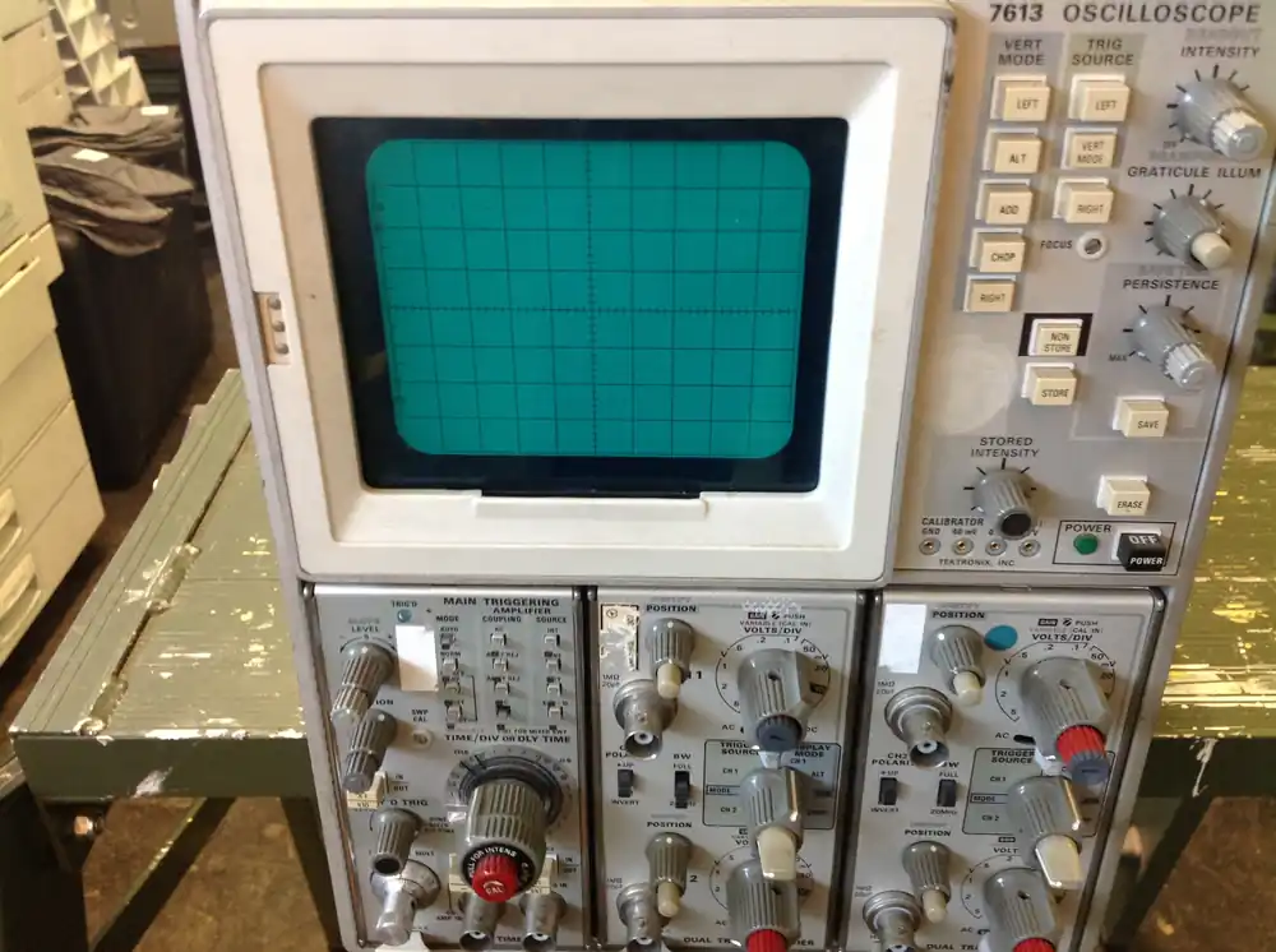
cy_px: 476
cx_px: 638
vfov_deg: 40.6
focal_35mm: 35
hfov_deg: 52.7
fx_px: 1288
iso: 100
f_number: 2.4
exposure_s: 1/15
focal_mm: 4.28
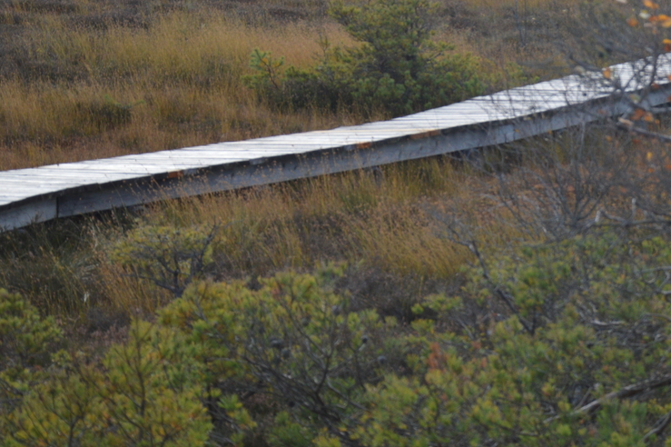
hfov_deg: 11.6
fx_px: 3297
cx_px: 592
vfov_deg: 7.7
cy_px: 15
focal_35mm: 177
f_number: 5.6
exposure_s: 1/500
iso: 200
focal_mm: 58
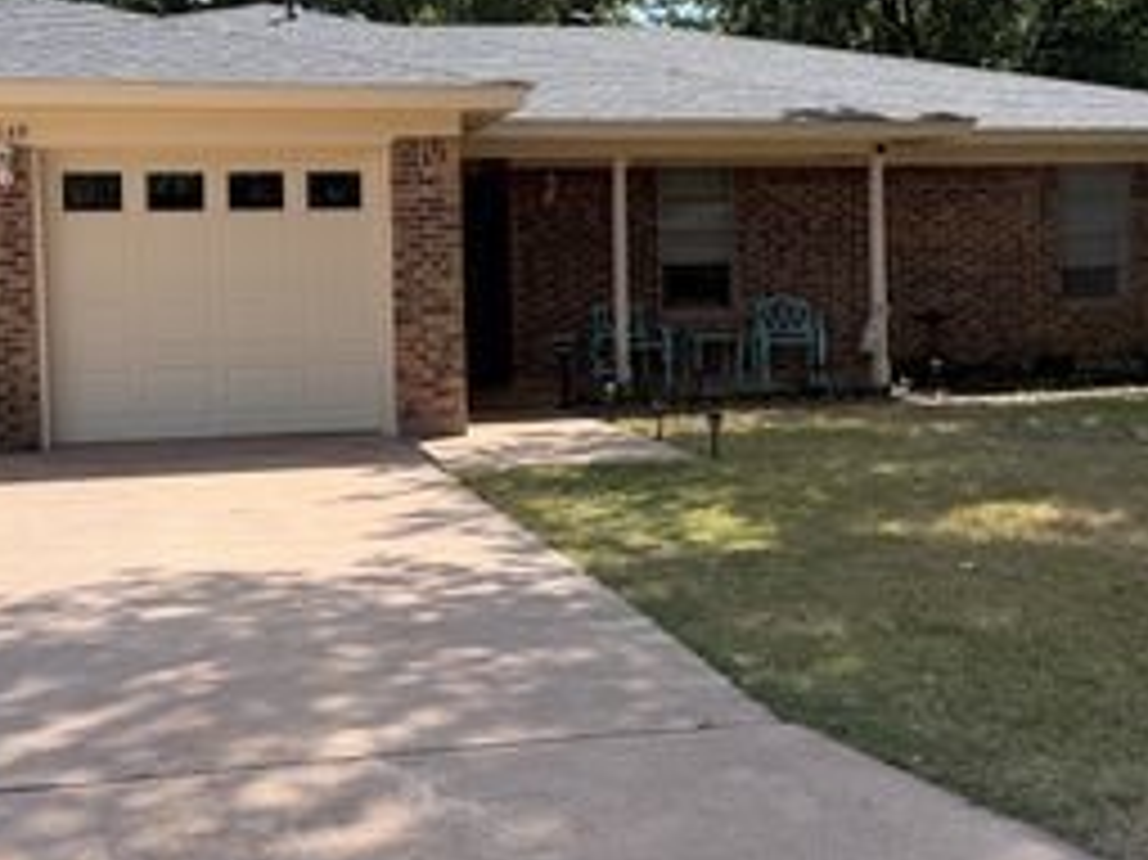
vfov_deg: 30.6
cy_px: 272
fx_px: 1558
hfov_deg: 40.4
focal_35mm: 47
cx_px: 491
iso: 80
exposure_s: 1/2801
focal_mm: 6.76
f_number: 1.78
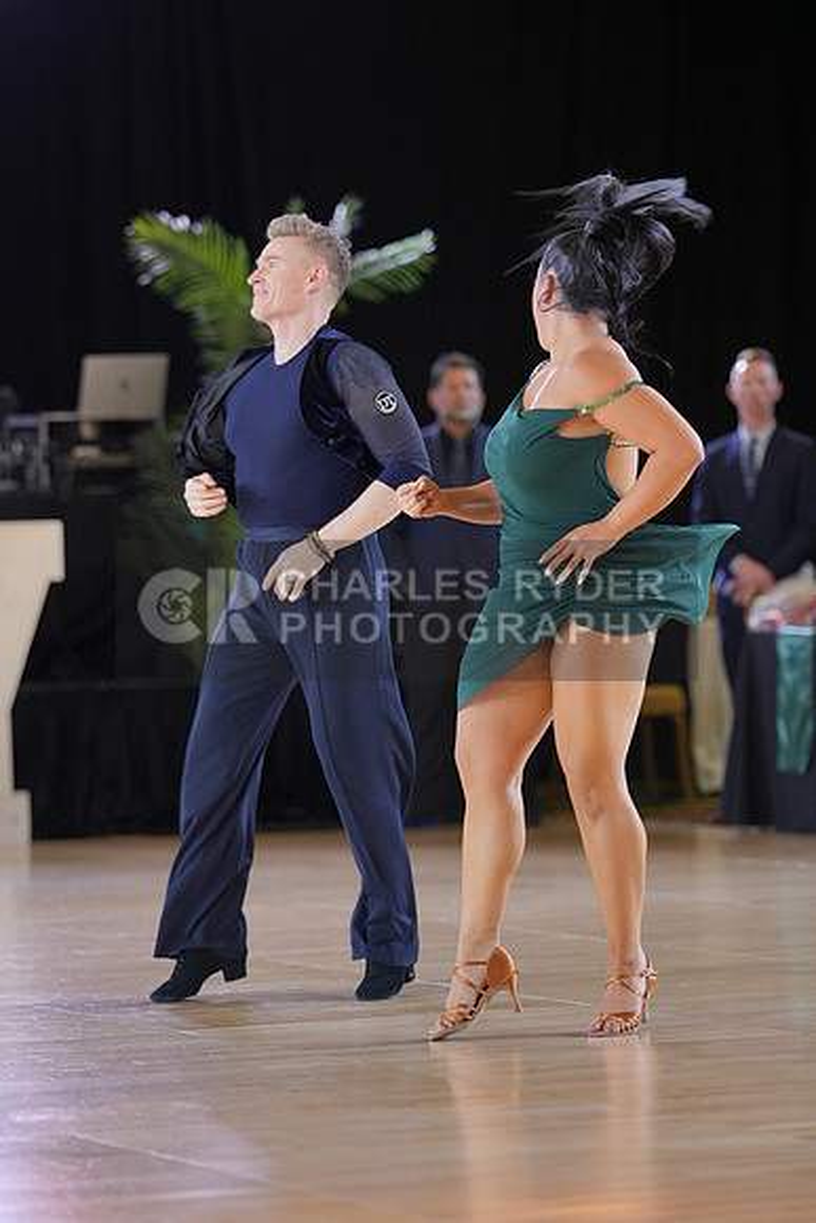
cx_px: 408
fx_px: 5097
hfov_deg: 9.2
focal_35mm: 150
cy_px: 612
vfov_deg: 13.7
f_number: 2
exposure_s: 1/500
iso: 800
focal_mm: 100
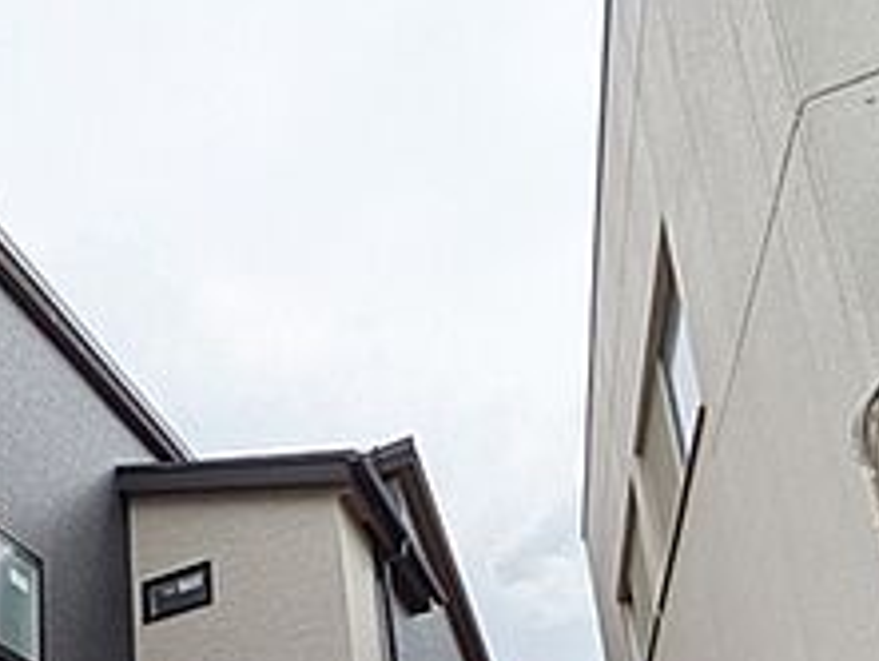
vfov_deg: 30.2
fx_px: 965
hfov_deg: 43.9
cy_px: 852
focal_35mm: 38
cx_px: 60
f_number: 2.2
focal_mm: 1.83
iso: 48
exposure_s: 1/2347
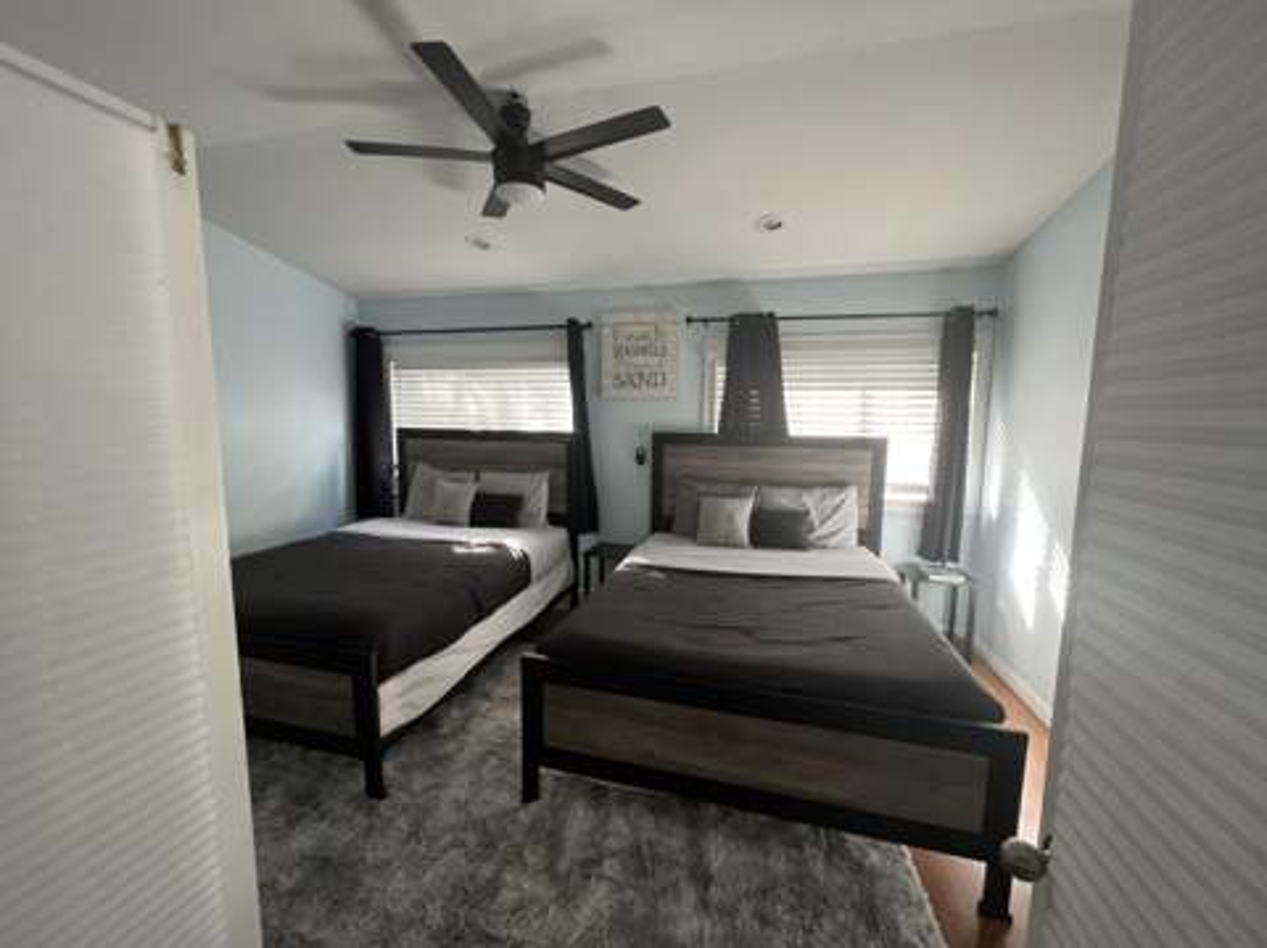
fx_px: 475
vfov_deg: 89.8
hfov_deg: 106.2
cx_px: 634
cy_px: 474
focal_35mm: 13
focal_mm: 1.57
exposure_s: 1/60
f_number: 1.8
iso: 160
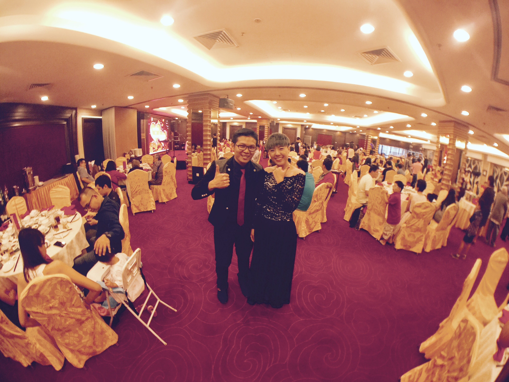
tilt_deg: -17.9
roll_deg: -3.7
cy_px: 191
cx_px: 254
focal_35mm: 29
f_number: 2.2
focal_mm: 4.15
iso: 80
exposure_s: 1/17
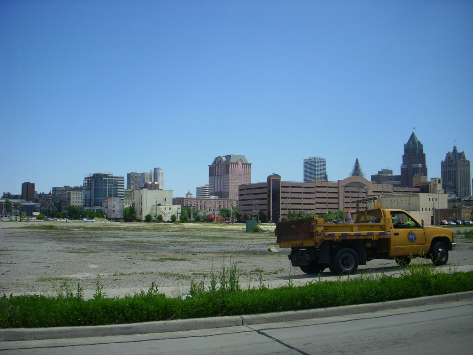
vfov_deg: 37.7
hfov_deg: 49.0
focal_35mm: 38
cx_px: 236
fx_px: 519
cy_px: 178
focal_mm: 6.3
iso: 100
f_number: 3.3
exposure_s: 1/320
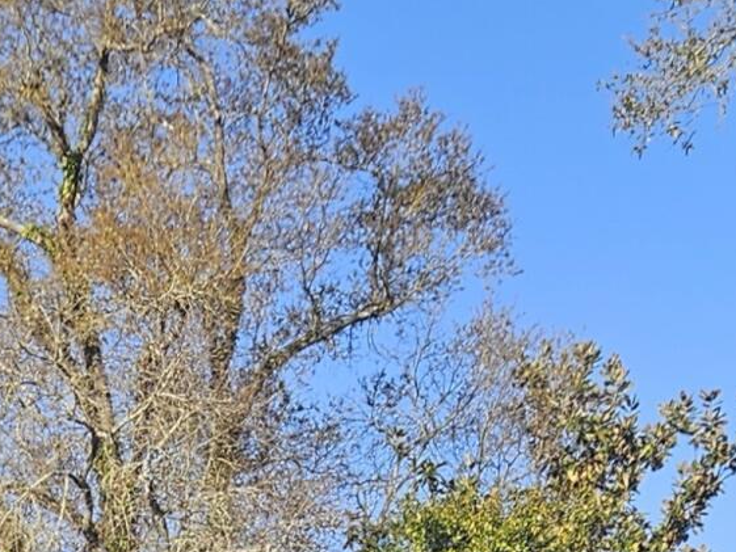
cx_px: -173
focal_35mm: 123
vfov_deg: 10.7
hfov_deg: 15.4
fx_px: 2616
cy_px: 1200
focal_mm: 5.4
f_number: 1.8
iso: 25
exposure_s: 1/820
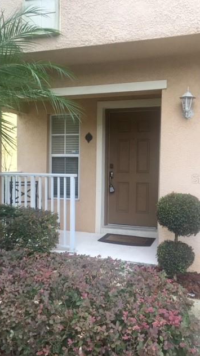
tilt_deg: -1.0
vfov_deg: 61.0
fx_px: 302
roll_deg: -0.5
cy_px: 179
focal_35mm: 32
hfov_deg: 36.6
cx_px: 110
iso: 64
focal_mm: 4.15
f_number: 2.2
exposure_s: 1/30
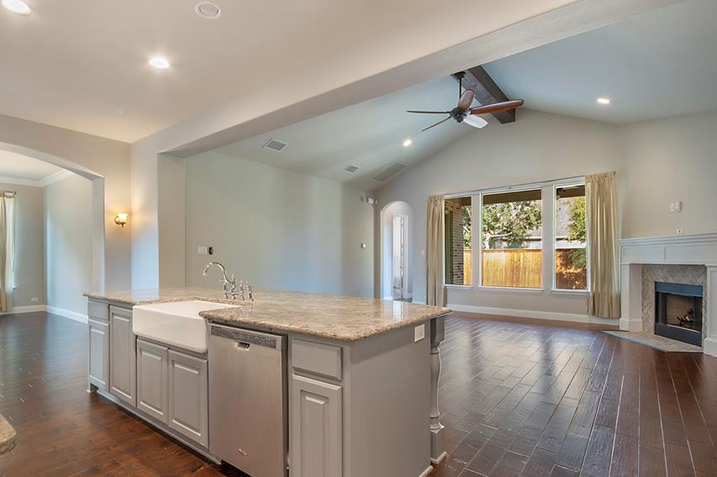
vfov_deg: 67.2
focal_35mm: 18
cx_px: 303
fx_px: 358
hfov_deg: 89.3
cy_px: 260
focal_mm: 10
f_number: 8
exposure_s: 1/2.5
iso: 100
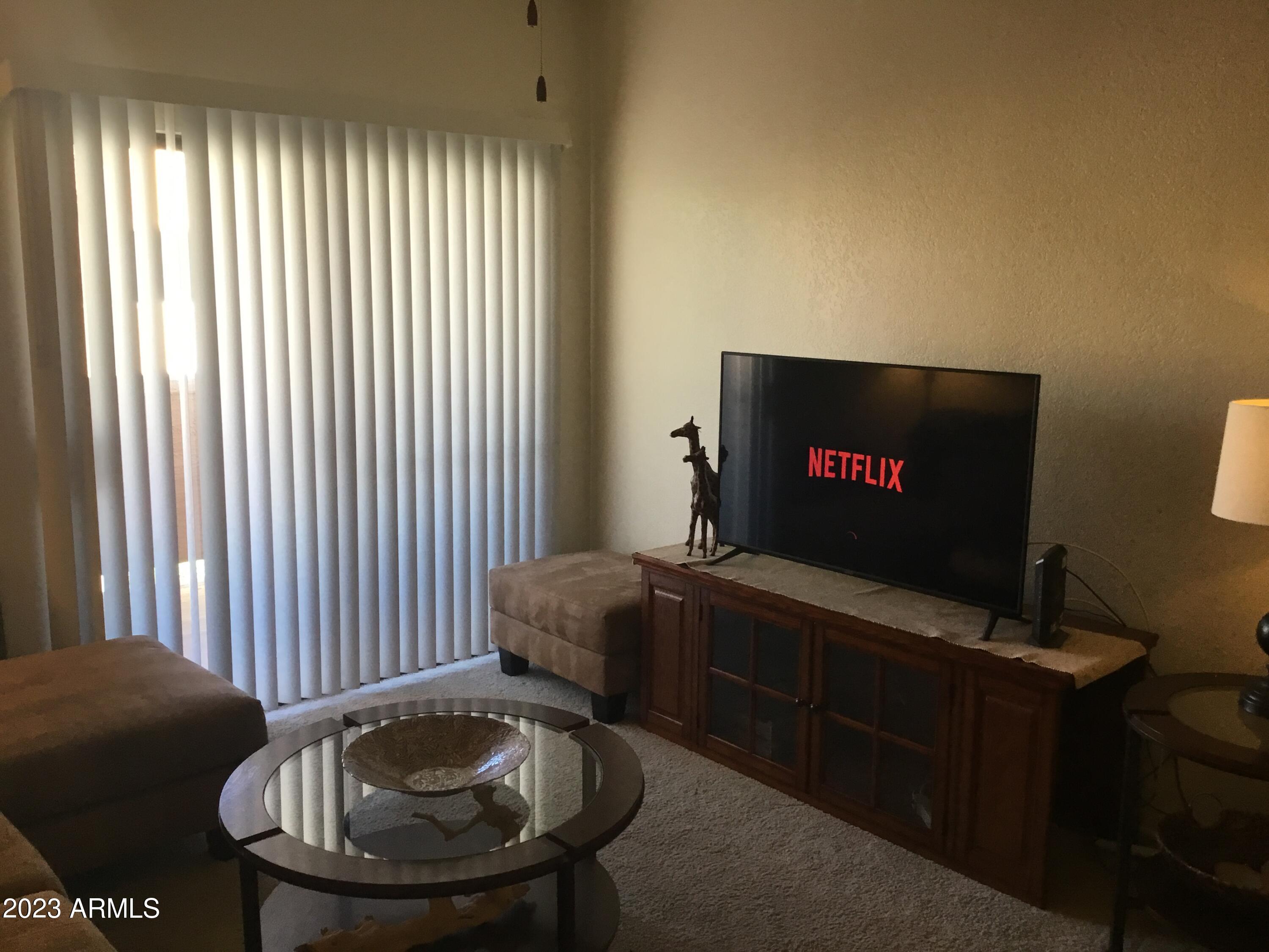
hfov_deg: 58.4
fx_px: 1136
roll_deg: +0.6
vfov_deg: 45.4
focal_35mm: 31
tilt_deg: -10.0
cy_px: 476
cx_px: 634
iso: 32
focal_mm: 3.3
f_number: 2.4
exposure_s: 1/30
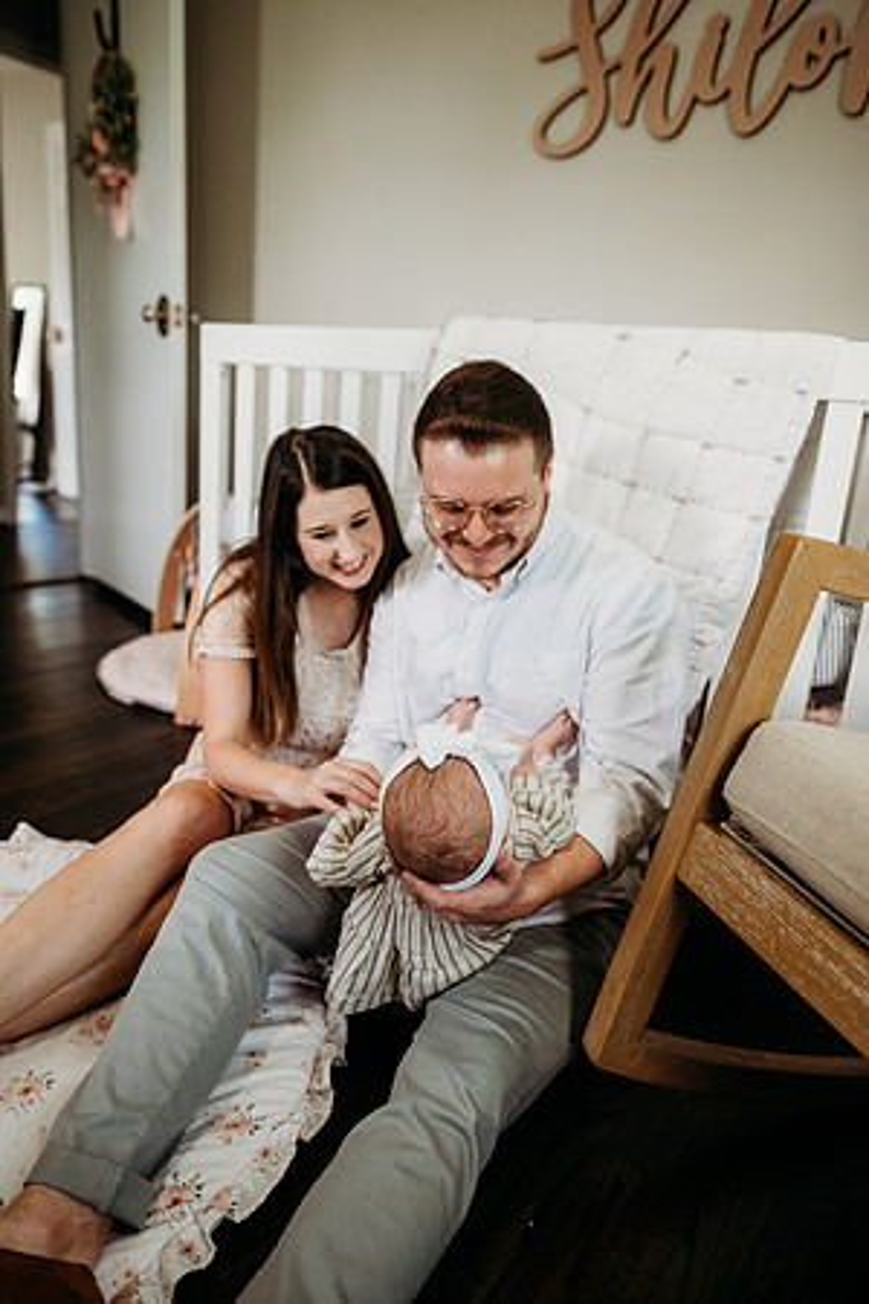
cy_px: 652
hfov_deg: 53.1
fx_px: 869
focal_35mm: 24
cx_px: 434
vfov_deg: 73.7
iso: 1600
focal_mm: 24
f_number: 2.5
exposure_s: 1/200
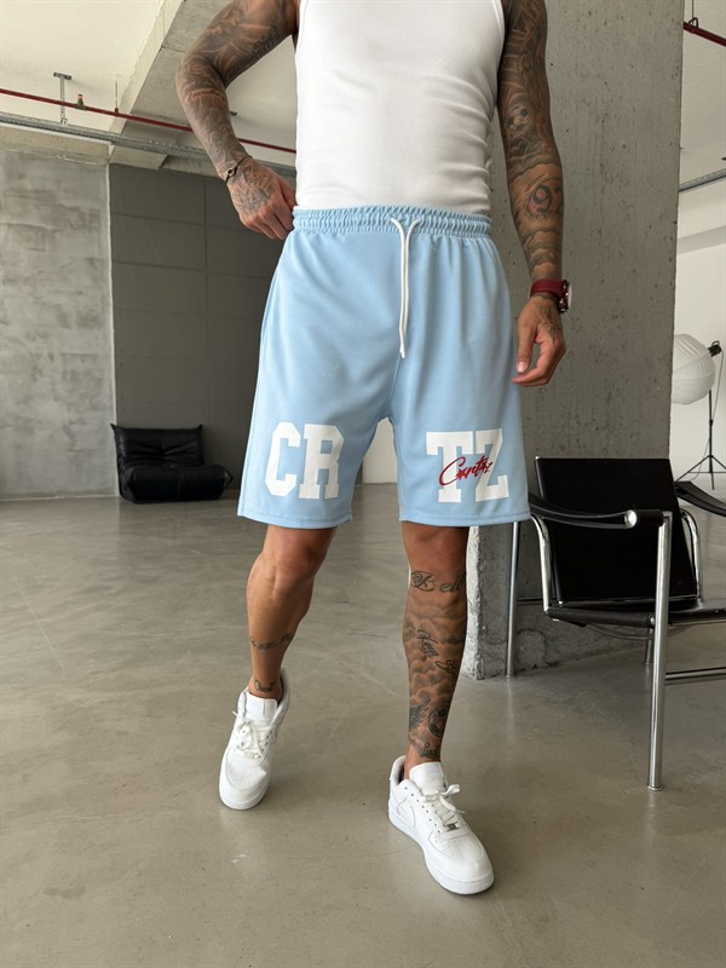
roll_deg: +0.2
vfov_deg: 71.6
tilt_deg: -4.8
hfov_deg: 56.8
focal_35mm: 24
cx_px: 363
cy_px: 484
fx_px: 671
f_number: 1.78
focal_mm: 6.76
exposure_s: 1/428
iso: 80
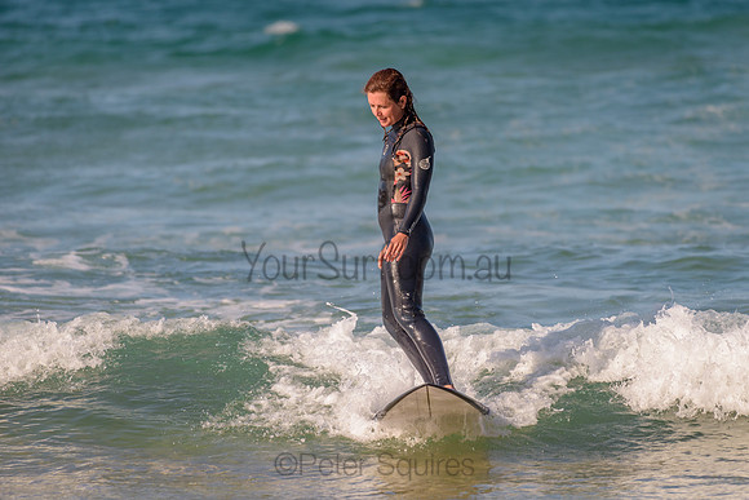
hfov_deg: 3.8
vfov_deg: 2.6
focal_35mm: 538
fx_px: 11190
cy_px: 248
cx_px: 401
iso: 180
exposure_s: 1/2000
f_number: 5.6
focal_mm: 500
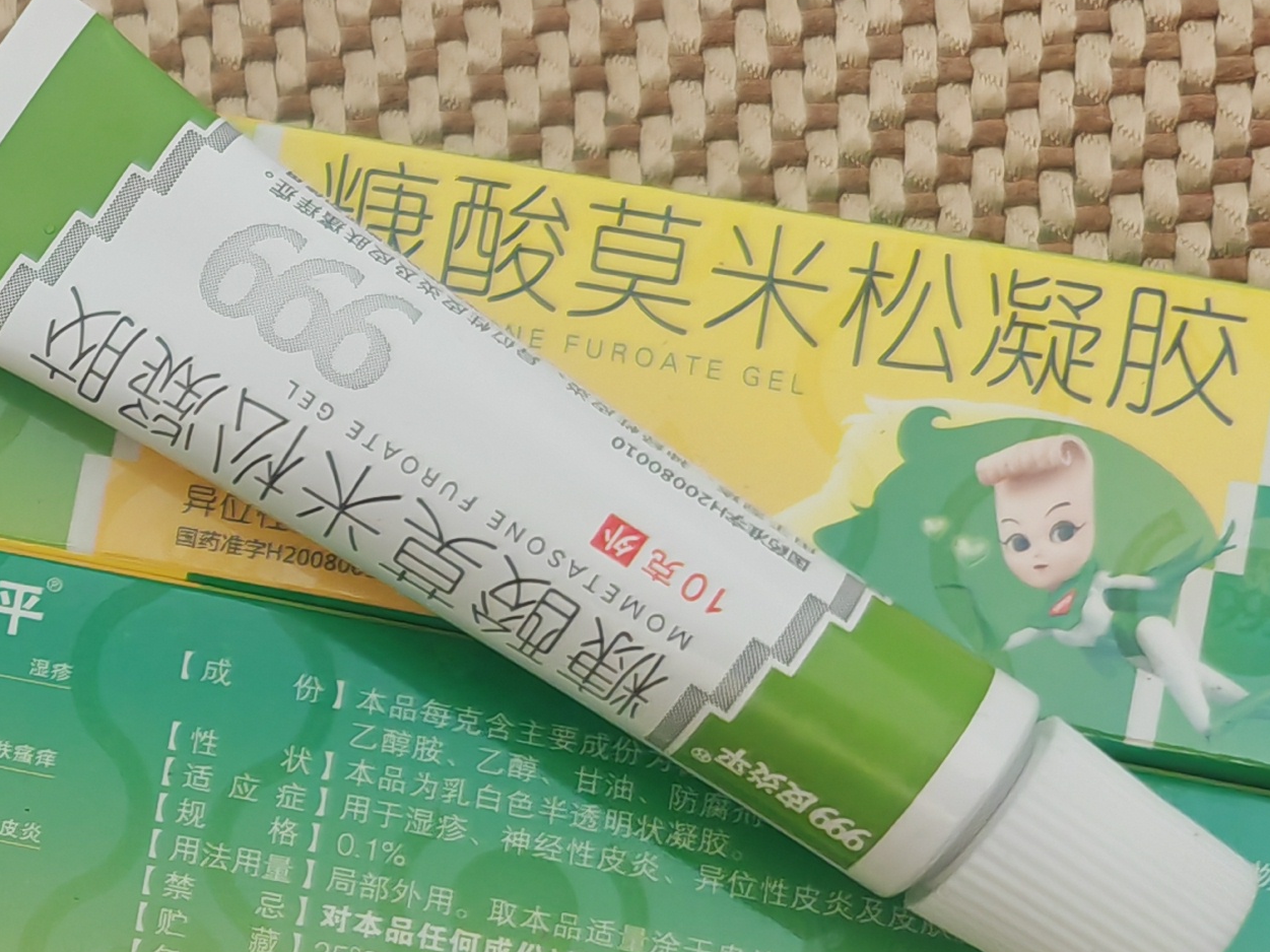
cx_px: -489
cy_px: 791
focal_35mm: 87
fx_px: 3192
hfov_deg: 20.1
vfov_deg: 16.8
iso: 500
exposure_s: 1/100
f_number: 1.6
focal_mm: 7.62
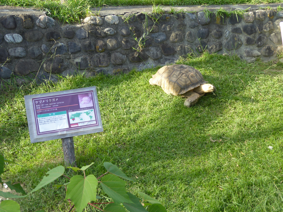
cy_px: 106
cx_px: 142
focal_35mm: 49
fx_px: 401
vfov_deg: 29.7
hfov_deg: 38.9
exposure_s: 1/100
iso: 100
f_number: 4
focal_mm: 8.4
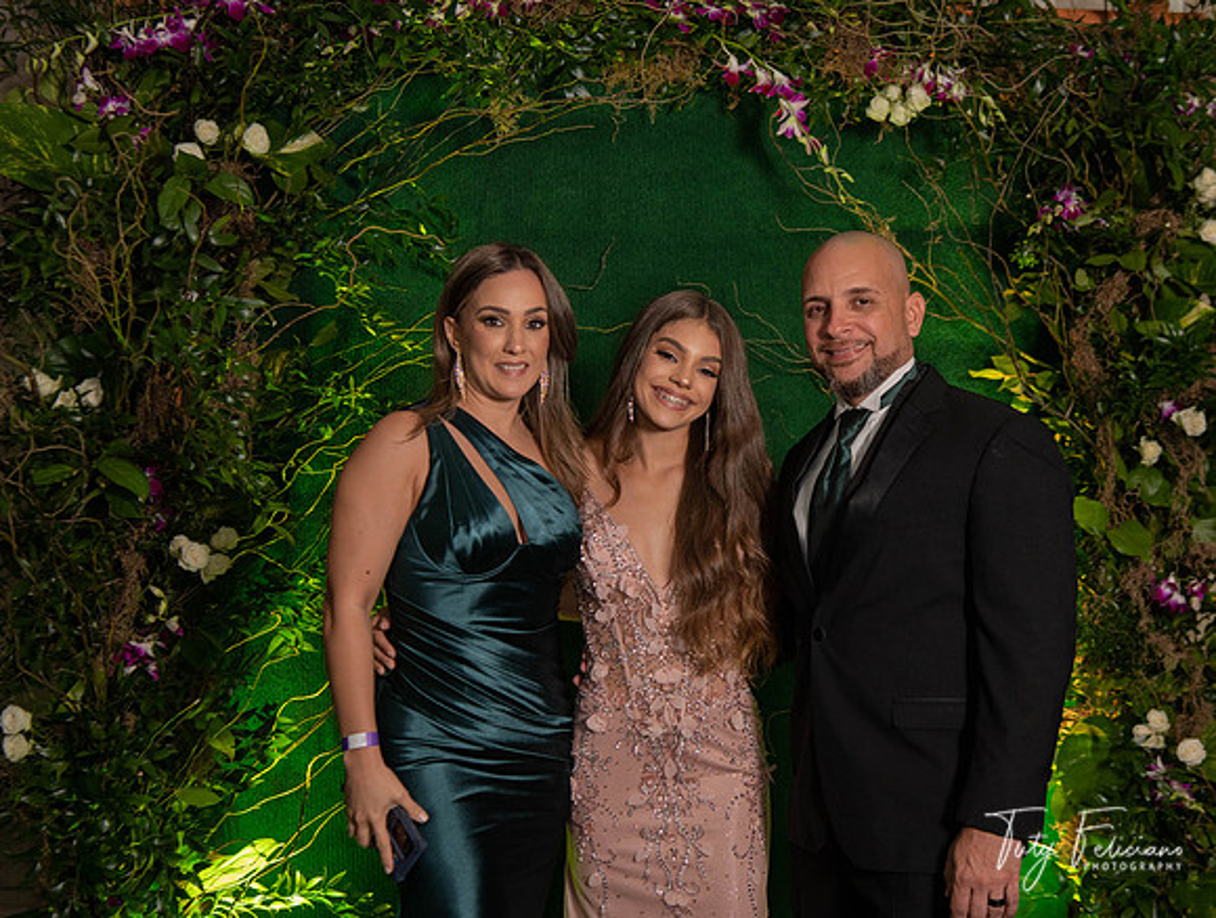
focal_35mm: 54
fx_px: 1897
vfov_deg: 27.2
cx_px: 690
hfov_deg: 35.5
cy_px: 461
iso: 800
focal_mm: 48
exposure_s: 1/60
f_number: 5
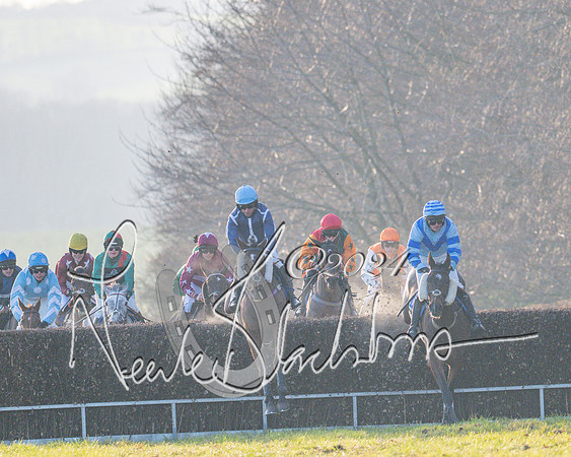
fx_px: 14323
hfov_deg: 2.3
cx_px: 430
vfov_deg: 1.8
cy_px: 170
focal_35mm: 848
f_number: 5
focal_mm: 400
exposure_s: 1/2000
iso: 800
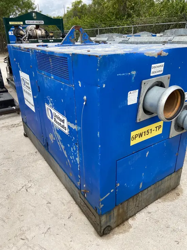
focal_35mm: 26
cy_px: 125
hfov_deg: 53.1
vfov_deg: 67.3
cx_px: 94
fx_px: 187
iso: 32
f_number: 1.8
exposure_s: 1/534
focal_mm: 4.25
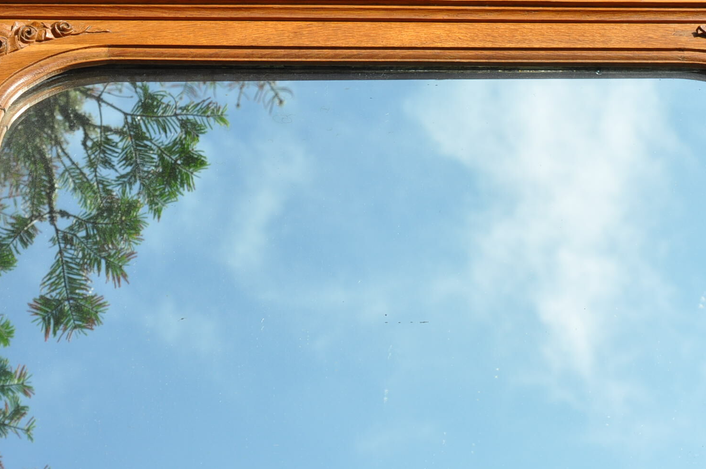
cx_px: 371
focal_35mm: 91
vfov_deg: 15.0
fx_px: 1783
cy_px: 150
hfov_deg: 22.4
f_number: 11
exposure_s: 1/500
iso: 320
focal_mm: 42
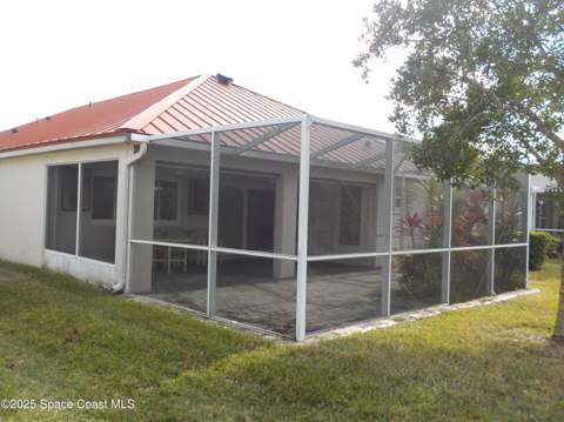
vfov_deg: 46.7
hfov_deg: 60.0
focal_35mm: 30
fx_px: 488
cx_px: 282
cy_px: 211
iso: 125
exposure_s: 1/400
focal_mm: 4.1
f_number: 3.3
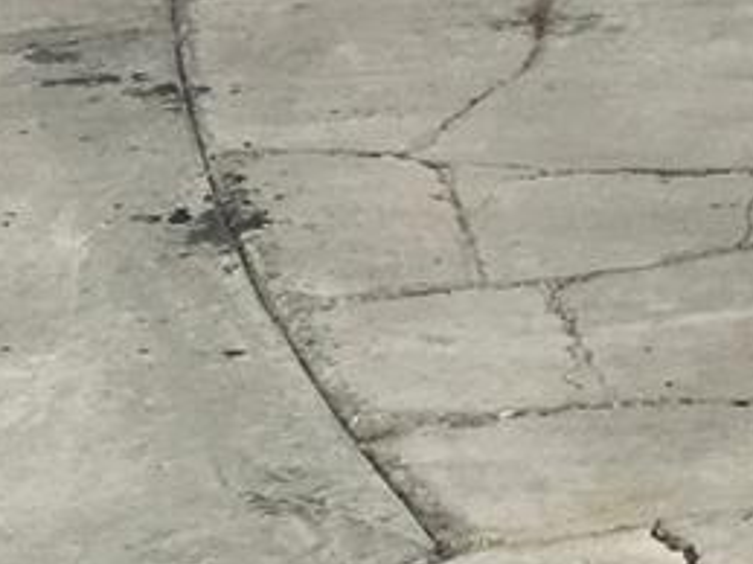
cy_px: -977
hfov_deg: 11.2
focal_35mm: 168
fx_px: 3653
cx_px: 1236
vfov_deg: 7.9
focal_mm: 4.15
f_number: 2.2
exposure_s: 1/1709
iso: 25
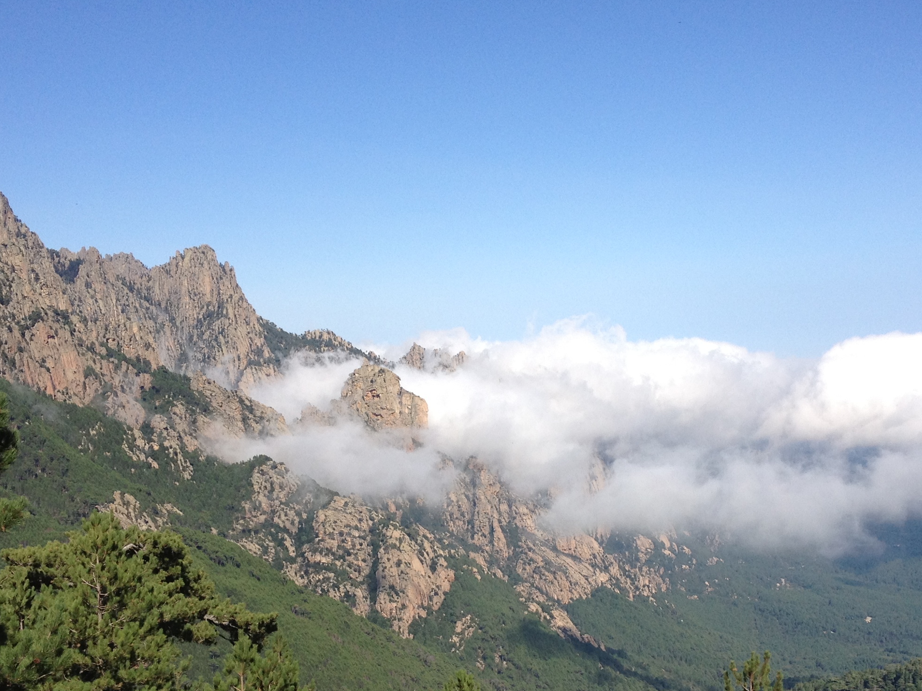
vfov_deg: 25.0
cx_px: 536
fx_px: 1545
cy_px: 501
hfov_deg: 33.2
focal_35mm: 58
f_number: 2.4
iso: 64
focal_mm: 4.28
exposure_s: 1/2123
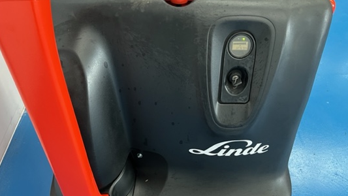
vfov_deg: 34.6
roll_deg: +0.0
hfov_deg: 58.0
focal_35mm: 34
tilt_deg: -44.2
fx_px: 314
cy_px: 118
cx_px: 175
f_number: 1.5
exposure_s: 1/60
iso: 320
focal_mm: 5.7
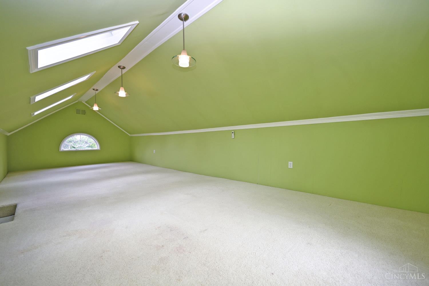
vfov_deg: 81.2
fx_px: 167
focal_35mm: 14
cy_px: 143
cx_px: 214
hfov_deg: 104.3
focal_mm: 14
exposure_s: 1/60
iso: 250
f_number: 4
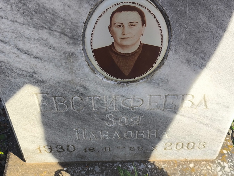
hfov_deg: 38.2
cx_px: 117
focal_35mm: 50
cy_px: 88
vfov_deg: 29.1
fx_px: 338
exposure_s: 1/832
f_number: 1.7
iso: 50
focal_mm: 4.71
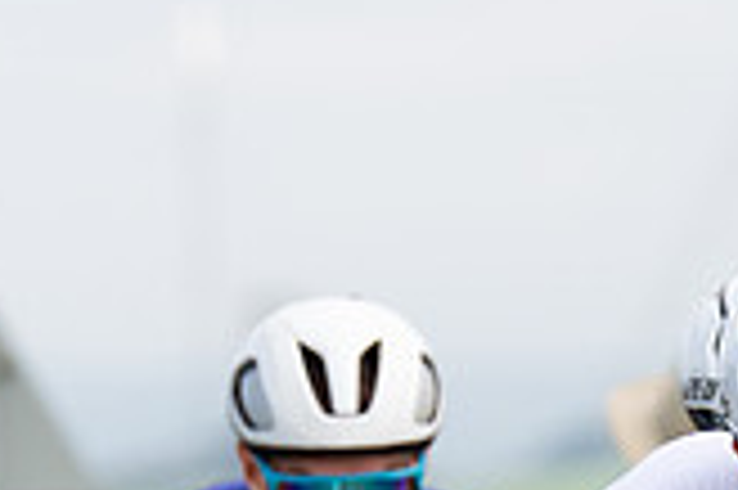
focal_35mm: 1231
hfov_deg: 1.7
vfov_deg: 1.1
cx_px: 1017
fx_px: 25210
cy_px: 537
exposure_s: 1/800
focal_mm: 194
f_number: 4.5
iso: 250
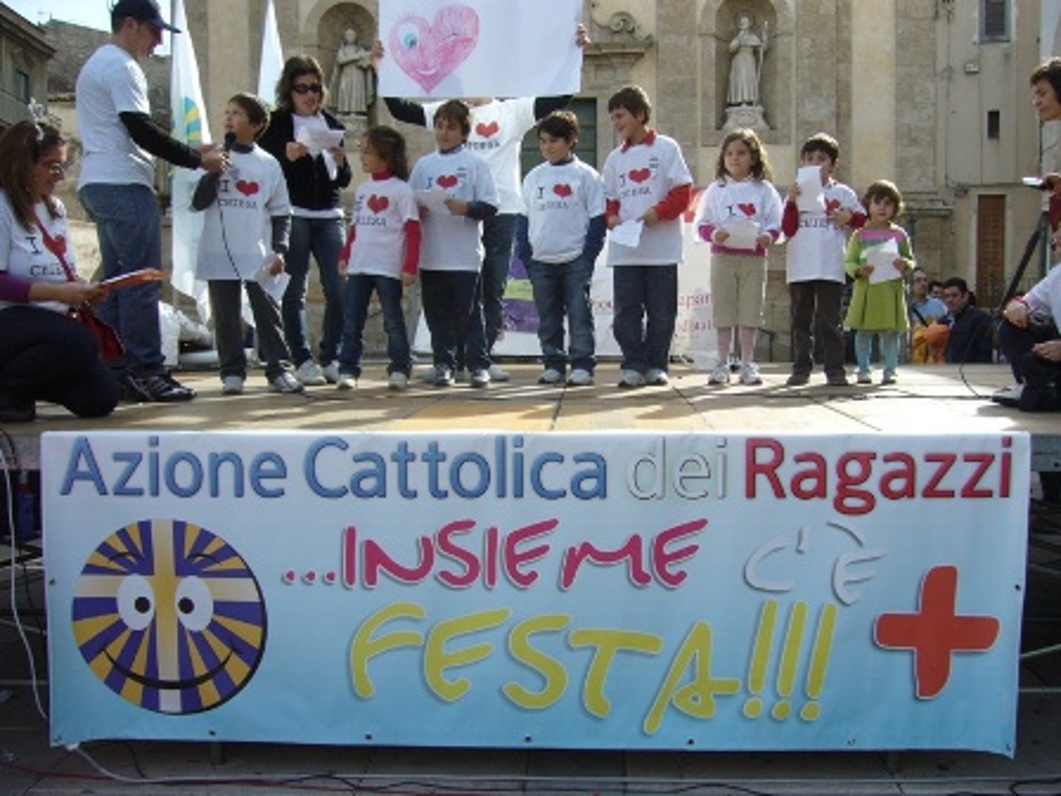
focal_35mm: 35
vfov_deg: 40.7
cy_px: 398
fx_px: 1073
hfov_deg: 52.6
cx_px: 530
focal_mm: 5.8
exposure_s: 1/250
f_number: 5.6
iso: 100
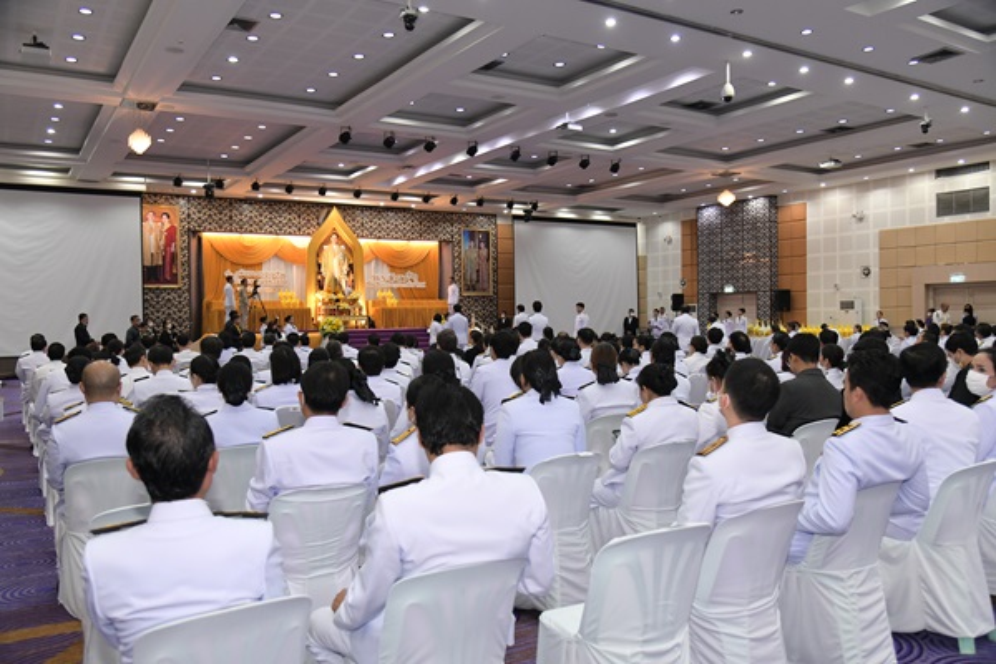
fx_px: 830
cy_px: 332
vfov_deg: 43.6
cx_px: 498
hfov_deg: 61.9
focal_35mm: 30
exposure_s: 1/125
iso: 1600
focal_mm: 30
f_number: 4.5
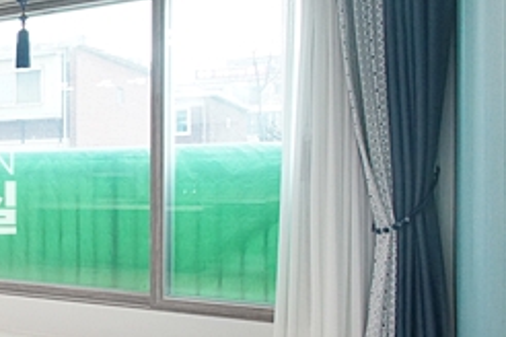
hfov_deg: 27.1
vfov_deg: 25.2
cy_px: 177
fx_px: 754
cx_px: -239
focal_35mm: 54
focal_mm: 11
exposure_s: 1/40
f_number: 7.1
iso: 800
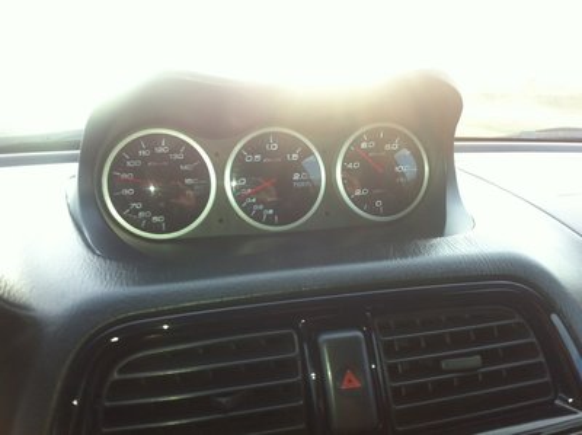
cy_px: 218
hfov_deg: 52.7
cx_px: 291
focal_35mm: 35
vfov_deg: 40.6
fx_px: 588
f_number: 2.8
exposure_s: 1/60
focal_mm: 3.85
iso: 100
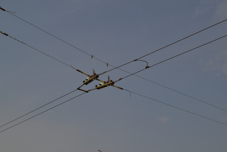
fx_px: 303
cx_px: 114
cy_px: 76
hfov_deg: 41.1
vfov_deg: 28.1
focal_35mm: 48
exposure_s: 1/2000
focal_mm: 32
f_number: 7.1
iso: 250
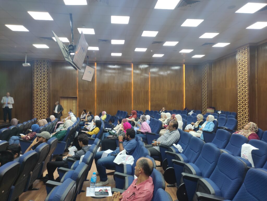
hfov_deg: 67.3
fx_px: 201
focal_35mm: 26
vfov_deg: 53.1
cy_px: 100
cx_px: 134
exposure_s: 1/33
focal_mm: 4.74
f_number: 1.79
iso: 359
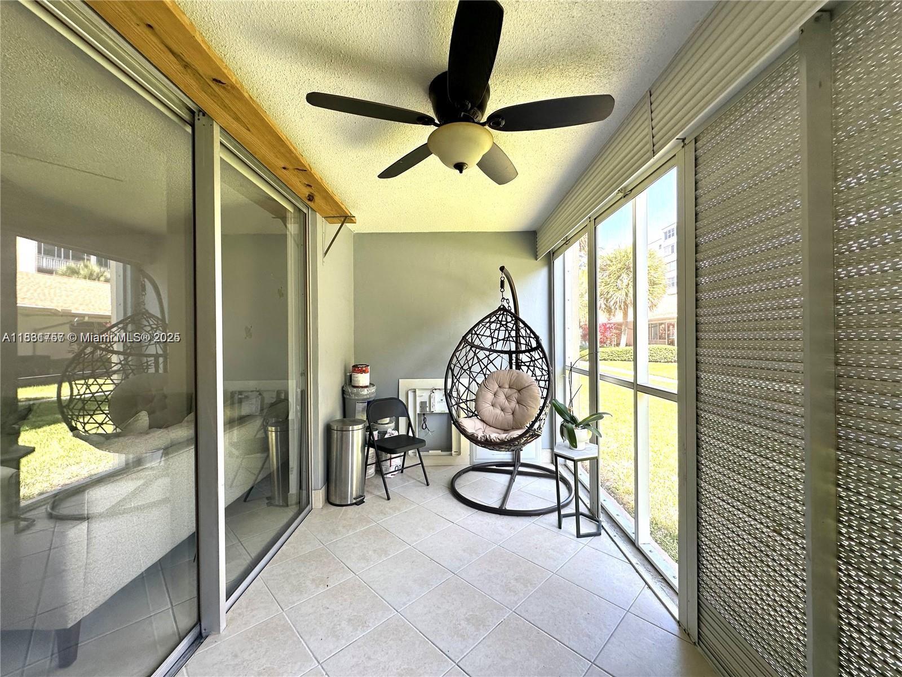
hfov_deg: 102.1
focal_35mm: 14
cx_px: 451
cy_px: 338
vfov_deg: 85.7
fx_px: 365
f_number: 2.2
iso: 64
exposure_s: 1/99
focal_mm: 2.22
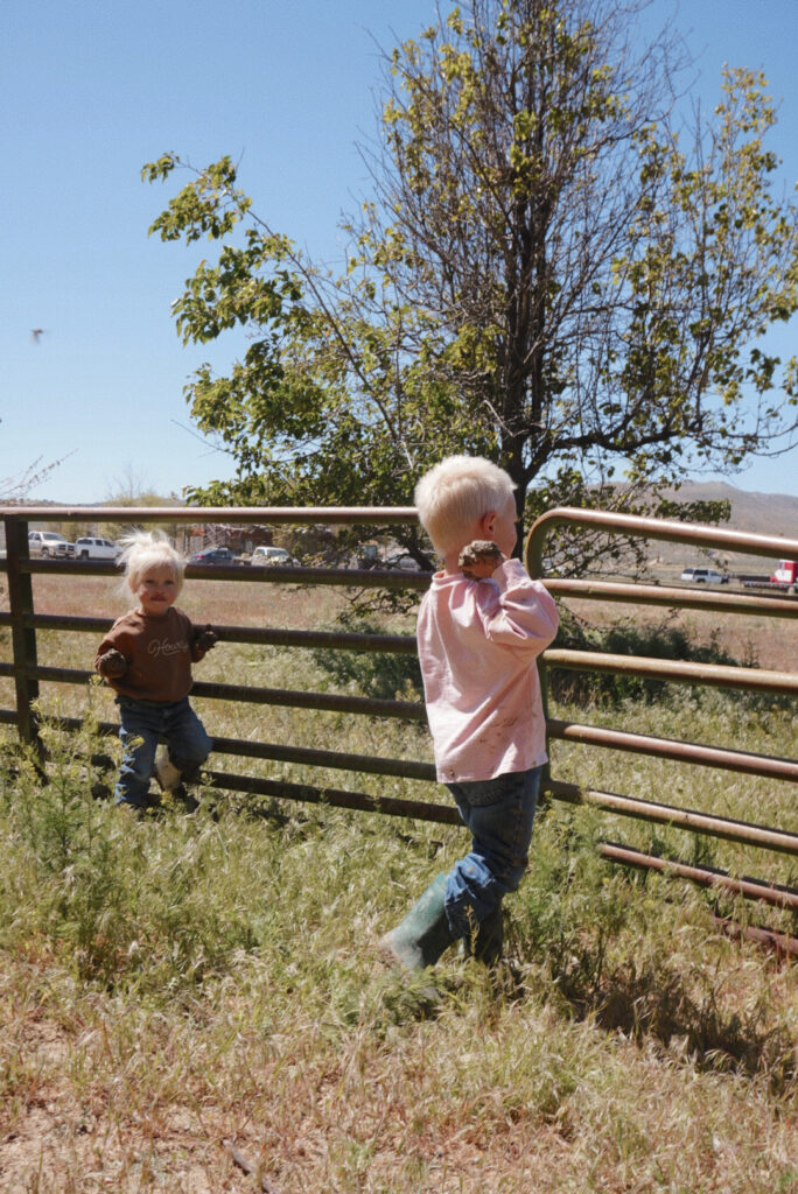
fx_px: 1145
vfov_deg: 55.1
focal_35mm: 34
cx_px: 399
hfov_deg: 38.4
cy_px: 597
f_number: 10
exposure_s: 1/125
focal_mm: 23
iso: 100
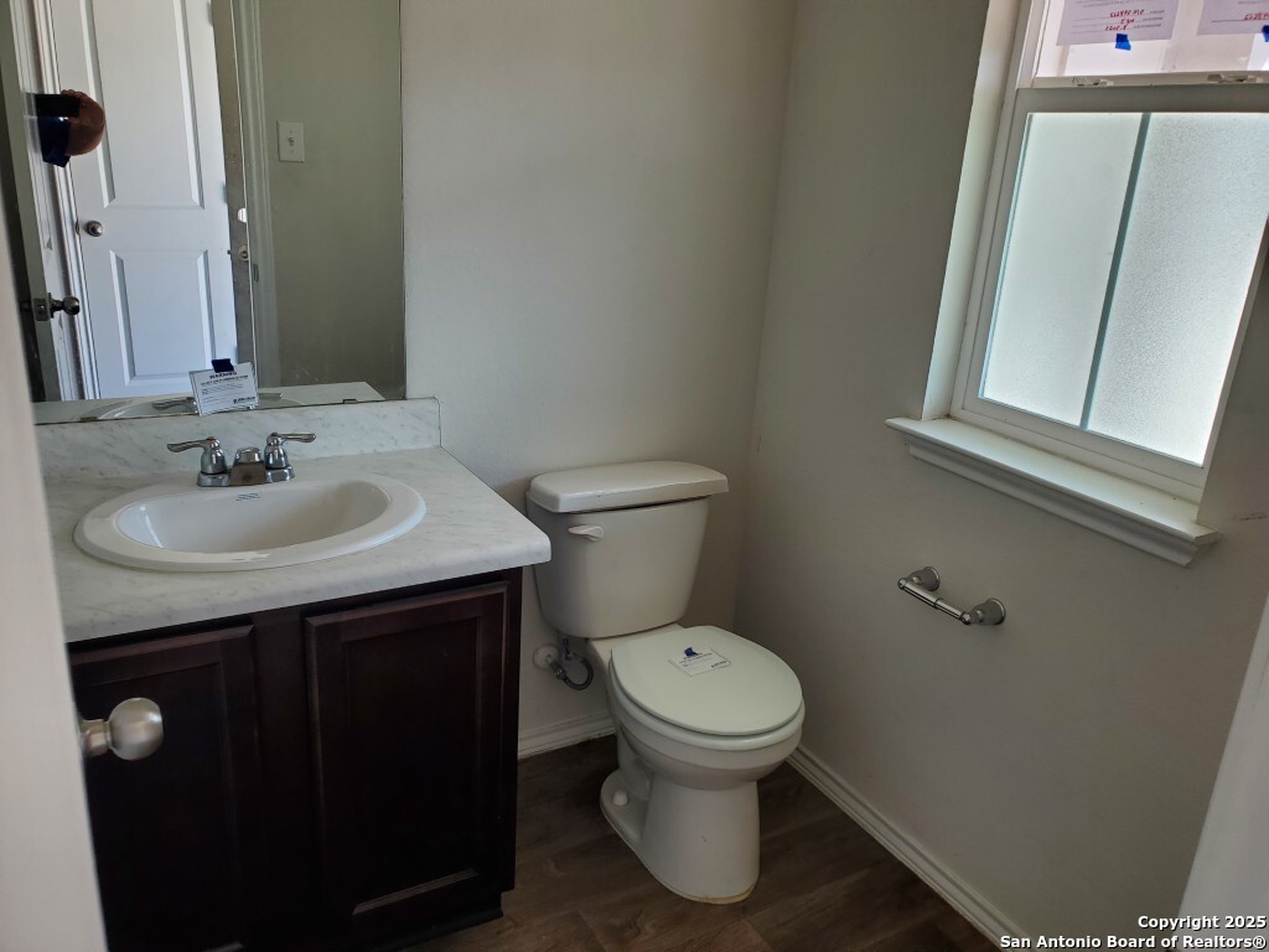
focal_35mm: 26
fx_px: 953
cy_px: 476
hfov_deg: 67.3
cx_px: 634
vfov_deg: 53.1
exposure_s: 1/120
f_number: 2.4
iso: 50
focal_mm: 4.3
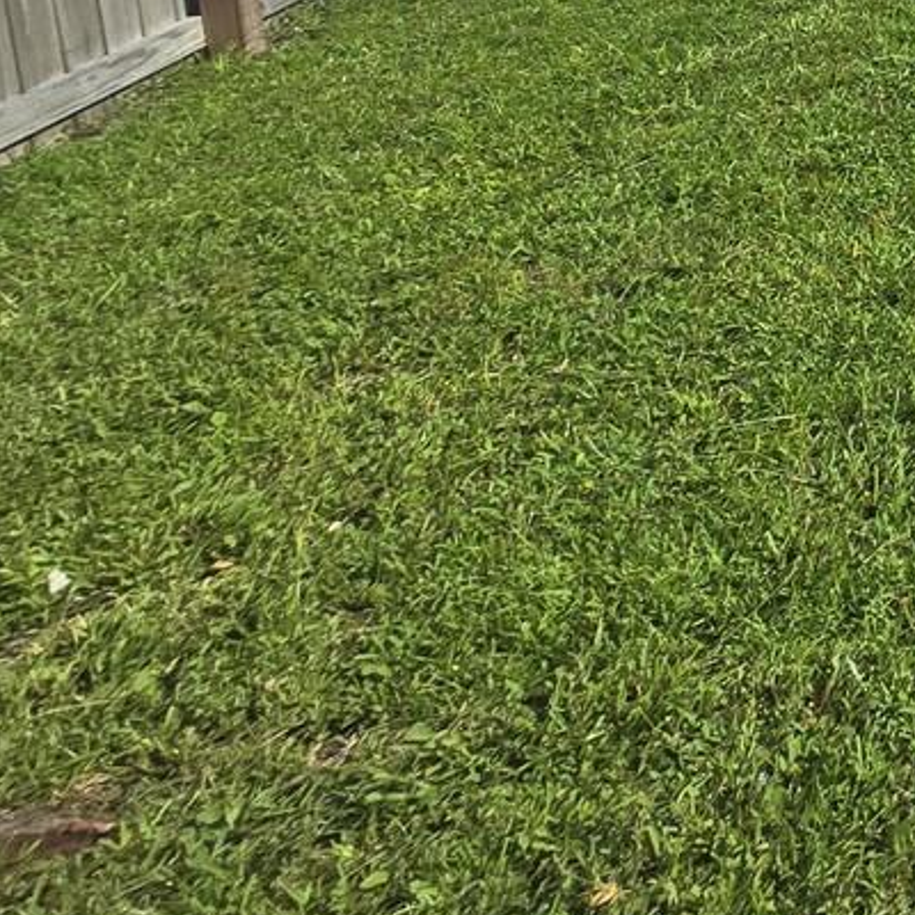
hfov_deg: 20.5
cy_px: -313
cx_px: 1752
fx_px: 1376
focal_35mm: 46
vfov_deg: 28.9
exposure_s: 1/2745
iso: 50
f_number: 2.2
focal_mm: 2.2
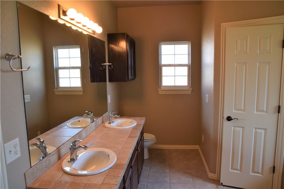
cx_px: 142
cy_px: 94
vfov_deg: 50.4
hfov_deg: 70.4
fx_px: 201
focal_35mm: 26
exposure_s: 1/100
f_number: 5
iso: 400
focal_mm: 17
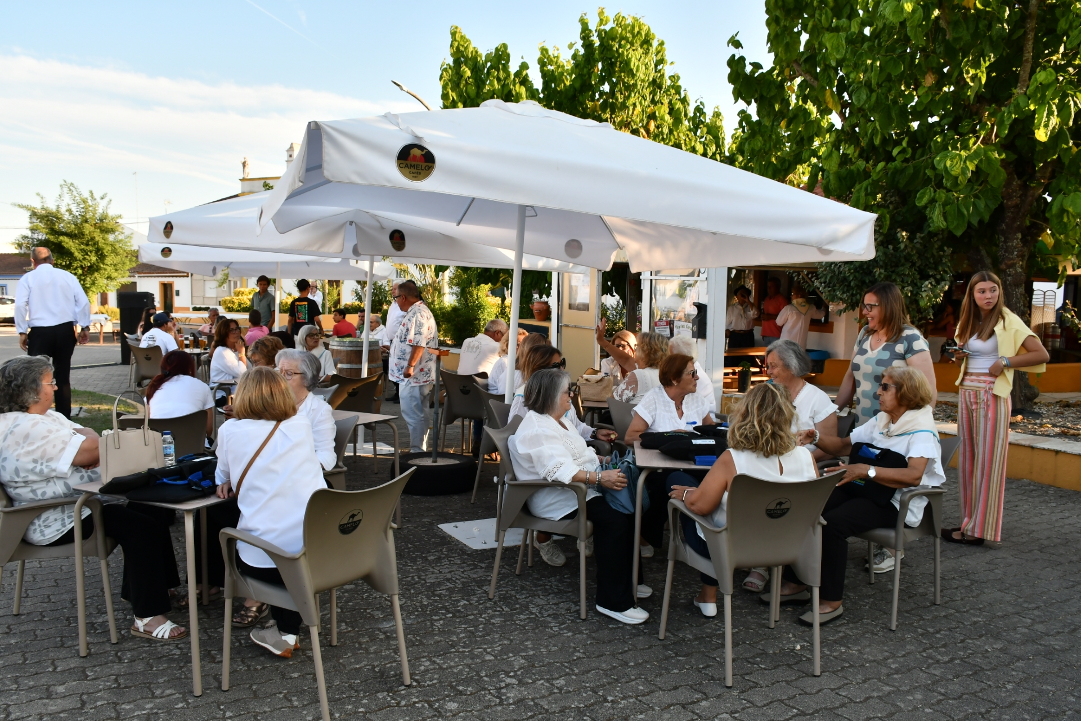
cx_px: 540
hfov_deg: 67.4
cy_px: 360
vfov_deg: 47.9
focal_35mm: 27
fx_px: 811
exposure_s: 1/250
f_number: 5.6
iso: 200
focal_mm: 18
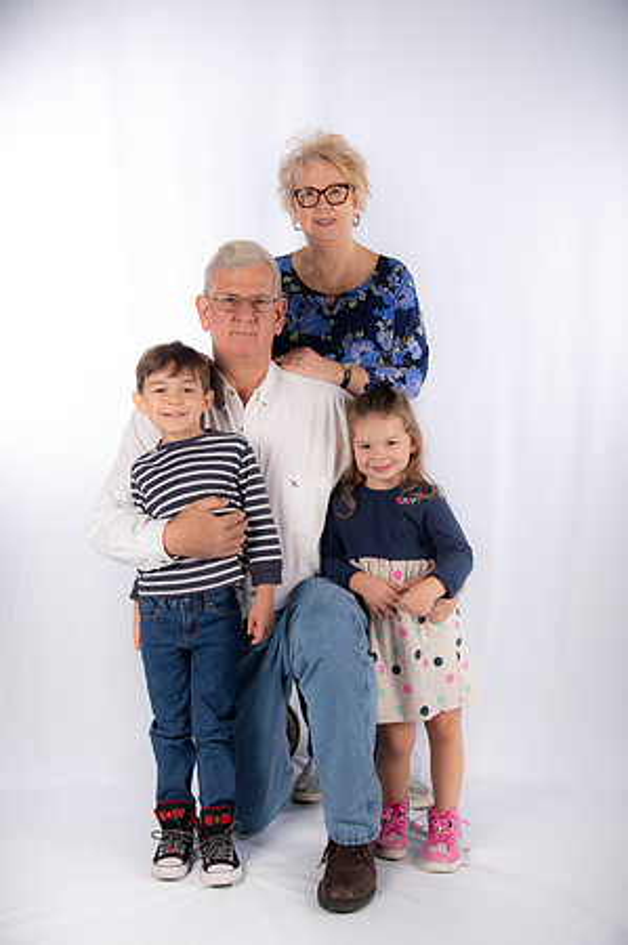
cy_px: 472
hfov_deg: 30.4
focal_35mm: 44
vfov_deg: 44.5
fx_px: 1154
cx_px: 314
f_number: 5.6
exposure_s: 1/200
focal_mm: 44
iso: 100
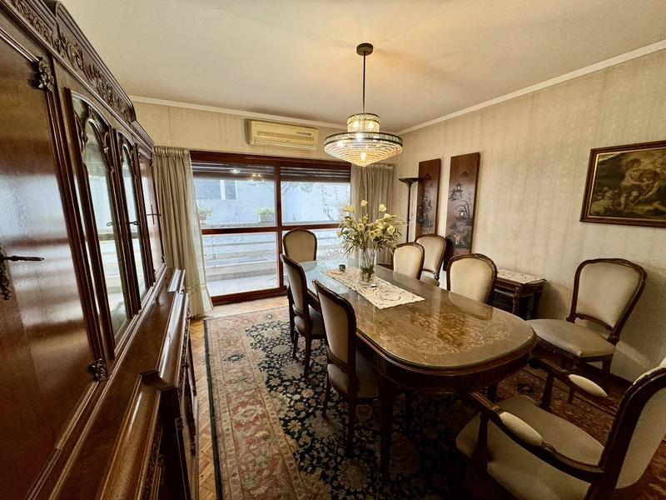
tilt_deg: -11.7
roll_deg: -0.4
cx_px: 333
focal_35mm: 14
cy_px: 250
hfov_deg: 102.1
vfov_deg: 85.7
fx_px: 269
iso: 160
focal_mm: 2.22
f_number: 2.2
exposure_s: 1/50
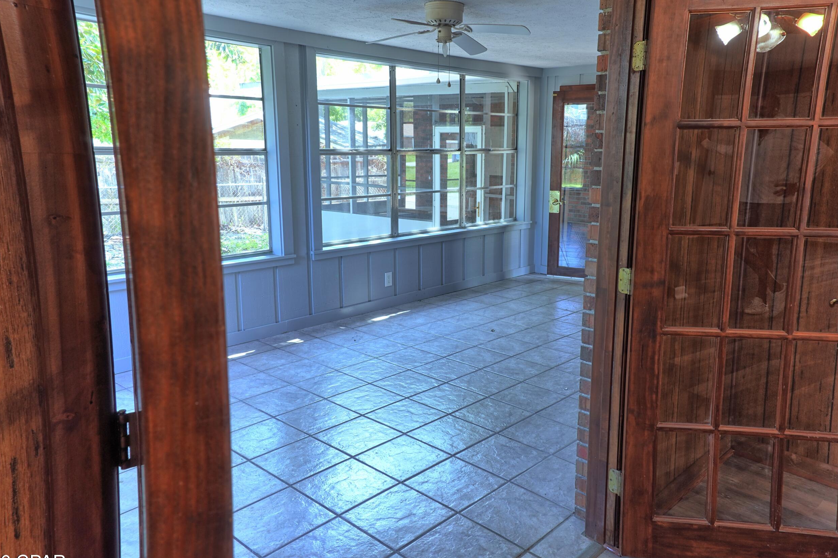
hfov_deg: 63.5
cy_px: 255
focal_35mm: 29
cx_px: 460
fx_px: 675
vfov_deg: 44.9
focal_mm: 16
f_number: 10
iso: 100
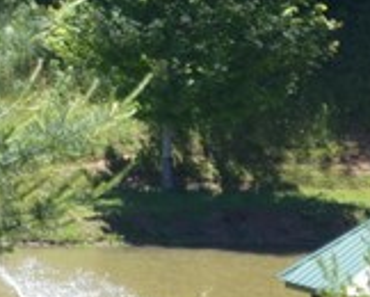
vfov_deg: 3.3
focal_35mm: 471
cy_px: -59
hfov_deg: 4.1
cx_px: -373
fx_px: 5164
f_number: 6.3
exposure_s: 1/160
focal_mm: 50
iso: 100
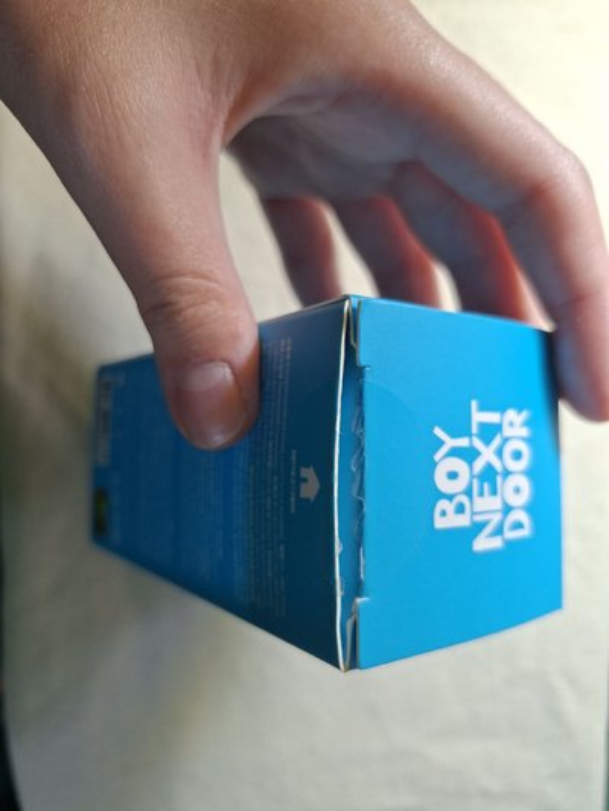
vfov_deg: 73.9
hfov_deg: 58.9
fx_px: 539
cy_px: 406
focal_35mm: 23
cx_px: 304
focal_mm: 5.54
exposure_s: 1/120
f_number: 1.8
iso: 64
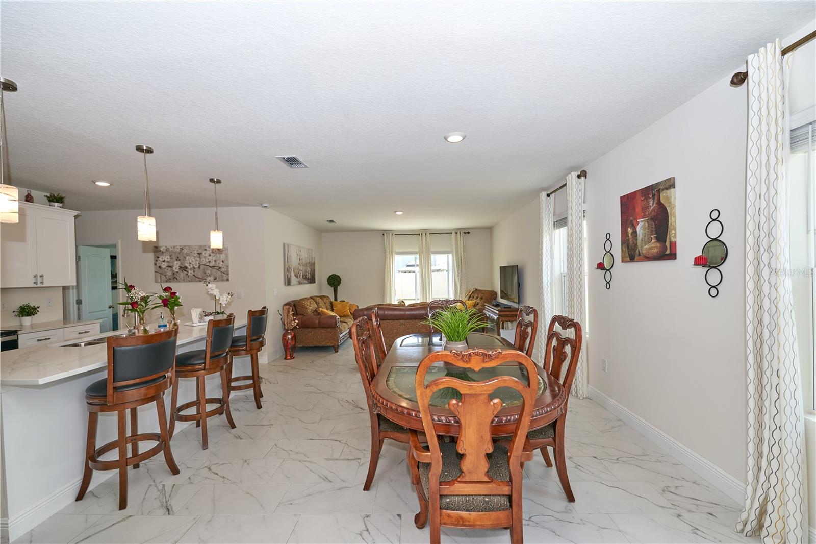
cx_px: 408
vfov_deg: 81.2
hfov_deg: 104.3
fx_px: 317
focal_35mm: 14
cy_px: 272
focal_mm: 14
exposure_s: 1/200
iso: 400
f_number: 4
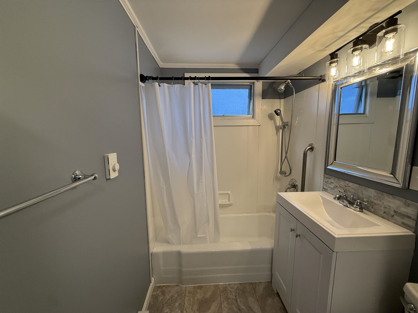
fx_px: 169
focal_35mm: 14
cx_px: 209
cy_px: 156
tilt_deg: -7.6
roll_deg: +0.2
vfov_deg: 85.7
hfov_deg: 102.1
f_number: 2.2
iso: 200
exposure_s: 1/120
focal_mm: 2.22
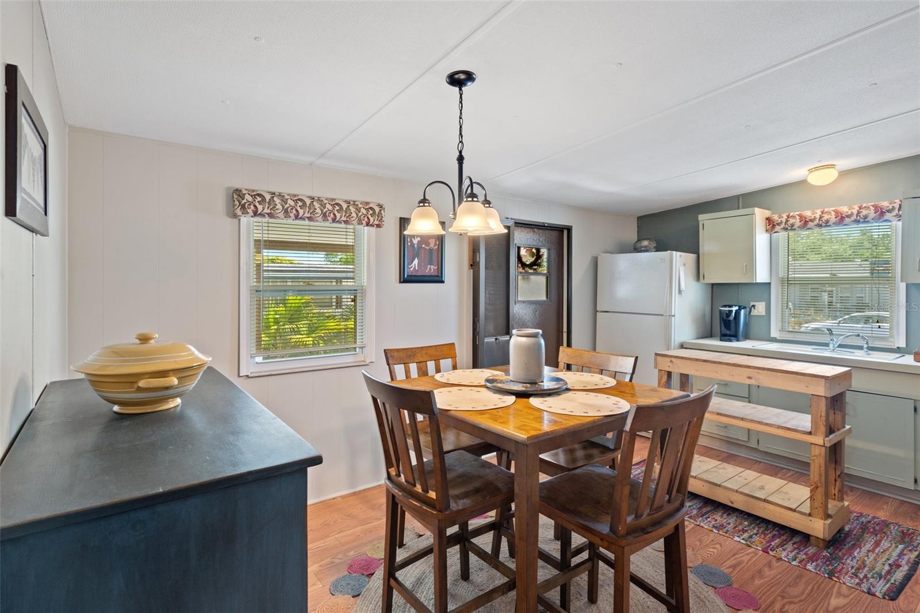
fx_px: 460
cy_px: 306
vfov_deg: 67.4
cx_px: 460
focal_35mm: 18
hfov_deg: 90.0
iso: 400
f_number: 8
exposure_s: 2
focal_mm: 18
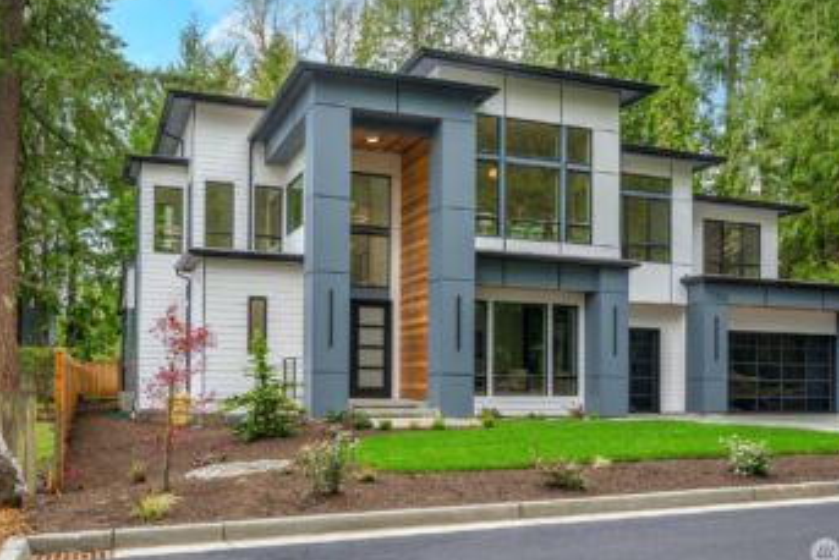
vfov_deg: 46.4
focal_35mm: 28
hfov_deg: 65.3
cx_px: 462
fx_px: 653
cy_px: 248
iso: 125
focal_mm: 24
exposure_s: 1/60
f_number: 6.7
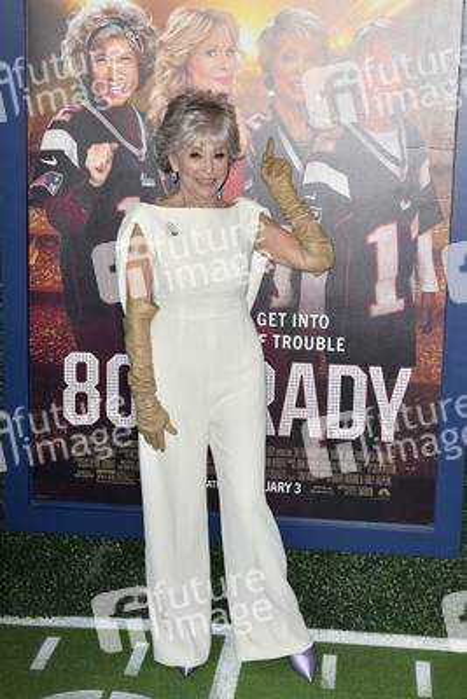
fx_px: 933
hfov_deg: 28.1
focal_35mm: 48
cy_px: 350
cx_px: 234
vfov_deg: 41.1
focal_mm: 48
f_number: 6.3
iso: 400
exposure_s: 1/250
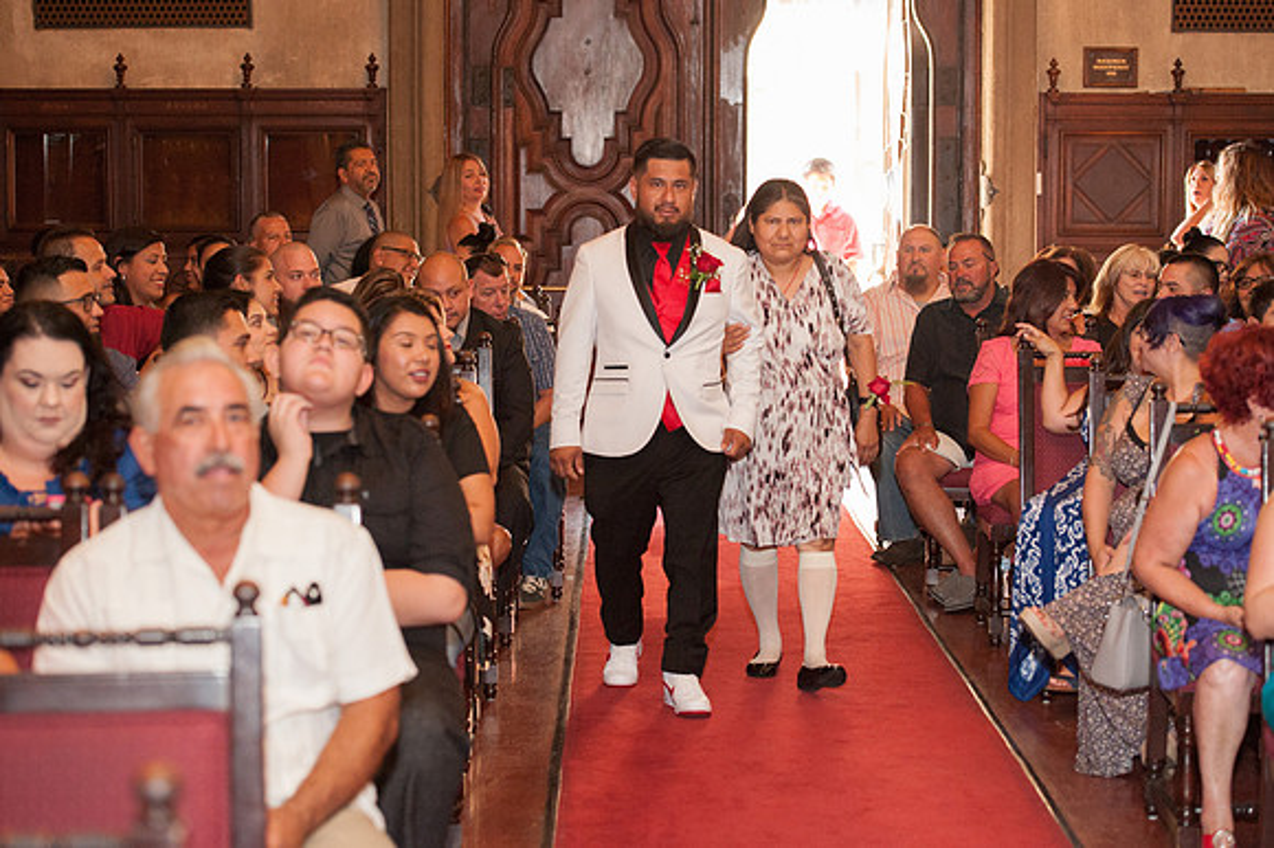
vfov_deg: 17.3
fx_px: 2781
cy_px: 424
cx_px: 637
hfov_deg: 25.8
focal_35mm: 79
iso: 2500
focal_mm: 75
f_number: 3.5
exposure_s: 1/100
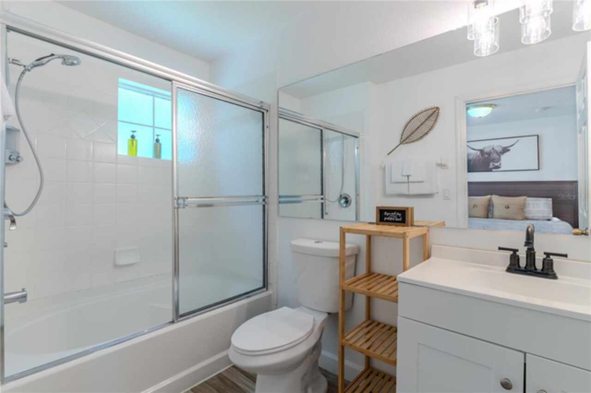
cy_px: 196
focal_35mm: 17
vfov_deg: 70.4
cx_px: 296
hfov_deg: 93.3
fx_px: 279
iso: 100
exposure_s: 1/40
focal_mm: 17
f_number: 8
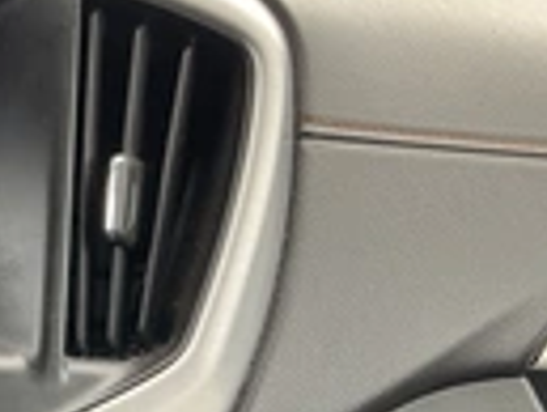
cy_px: 336
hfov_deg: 19.6
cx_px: -212
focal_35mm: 90
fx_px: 1423
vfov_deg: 16.3
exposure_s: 1/122
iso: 40
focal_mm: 3
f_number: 1.8
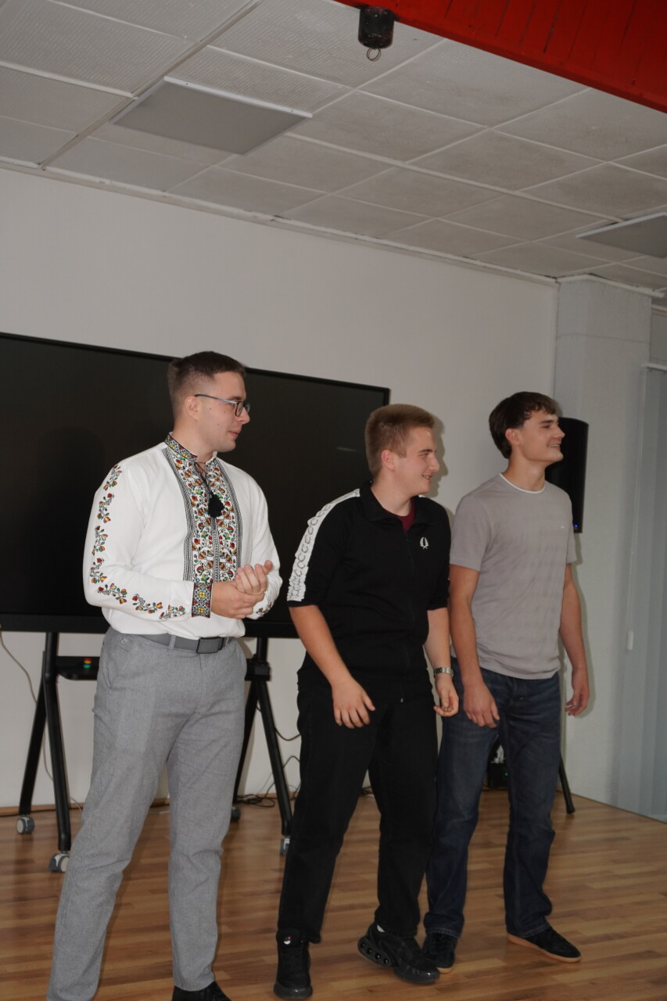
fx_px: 1167
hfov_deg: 31.9
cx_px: 334
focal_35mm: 42
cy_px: 500
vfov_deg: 46.4
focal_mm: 28
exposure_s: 1/125
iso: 800
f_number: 5.6
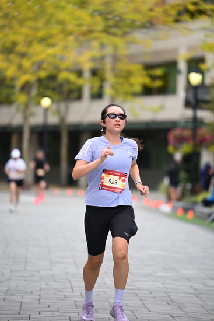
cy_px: 160
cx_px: 107
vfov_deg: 11.7
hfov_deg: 7.9
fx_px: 1559
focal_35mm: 175
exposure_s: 1/2000
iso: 640
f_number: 2.8
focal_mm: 175
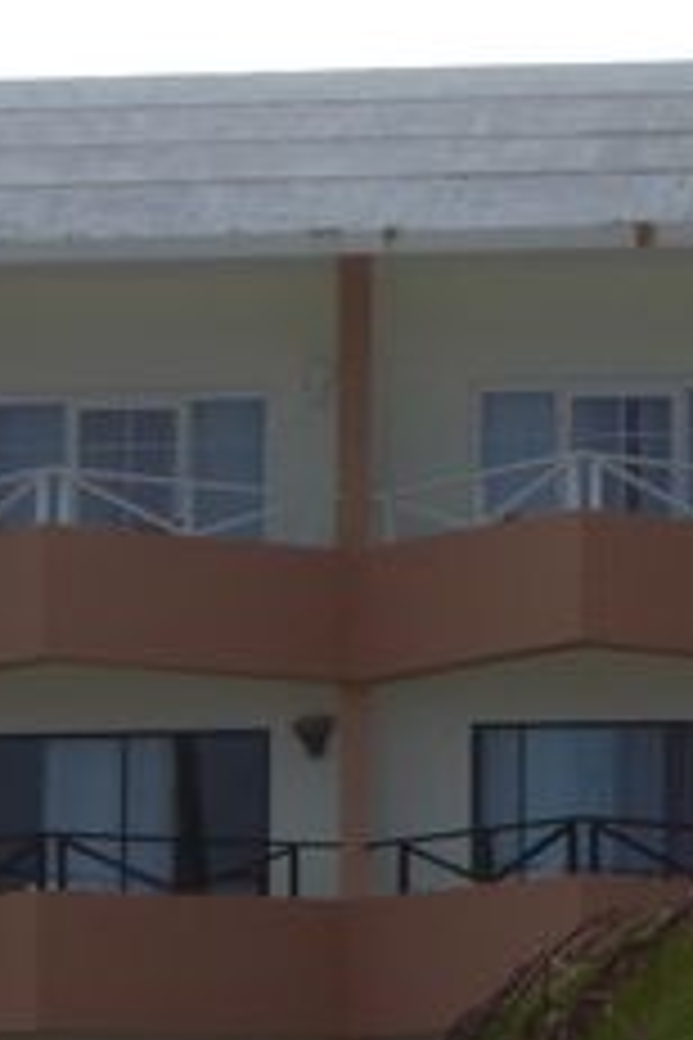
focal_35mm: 175
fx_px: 5053
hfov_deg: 7.8
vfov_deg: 11.7
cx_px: 864
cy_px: 680
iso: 64
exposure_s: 1/800
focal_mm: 6.2
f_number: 2.7
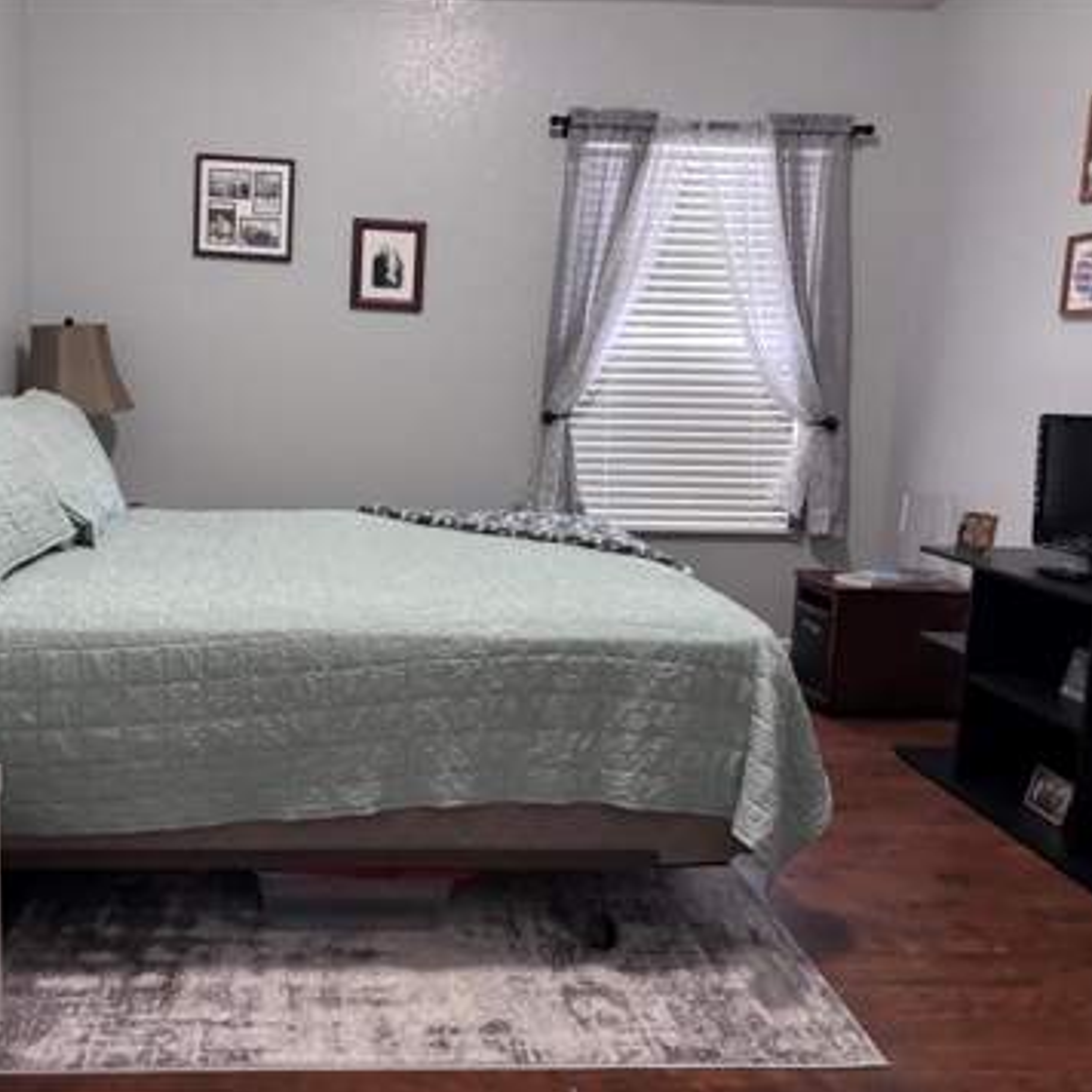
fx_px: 1106
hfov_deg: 51.9
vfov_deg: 52.5
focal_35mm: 31
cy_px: 543
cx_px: 405
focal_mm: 5.96
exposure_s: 1/60
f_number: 1.6
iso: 500
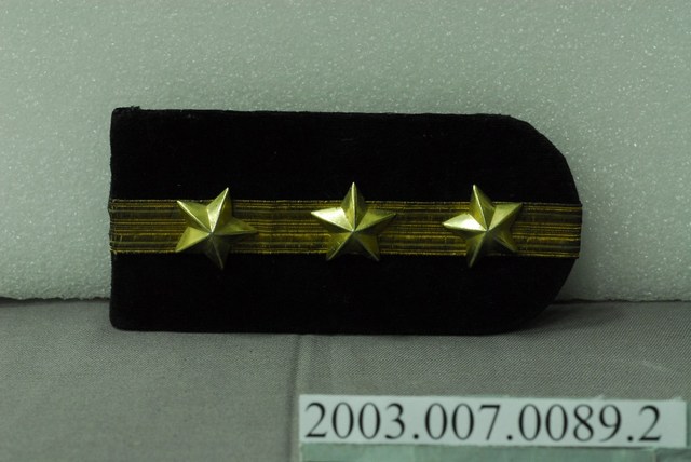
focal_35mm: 90
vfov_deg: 15.2
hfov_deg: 22.6
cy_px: 231
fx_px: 1729
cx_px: 346
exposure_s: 1/10
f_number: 10
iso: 1000
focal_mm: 60
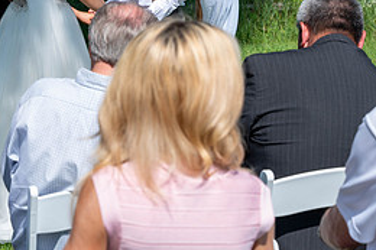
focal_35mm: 156
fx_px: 1628
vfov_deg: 8.7
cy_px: -26
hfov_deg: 13.0
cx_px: 22
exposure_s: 1/320
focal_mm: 70
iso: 100
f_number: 7.1
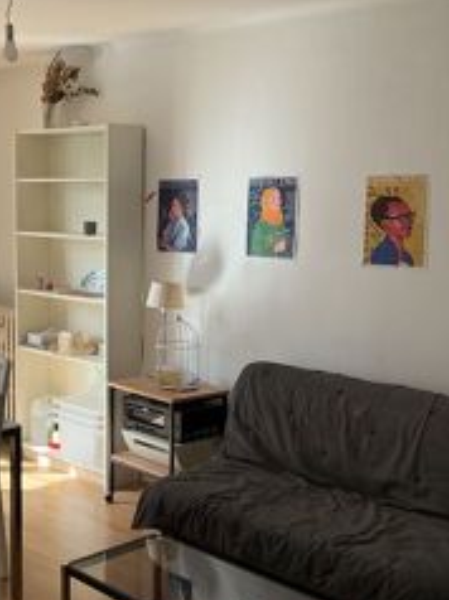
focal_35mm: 52
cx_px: 48
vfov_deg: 36.8
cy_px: 284
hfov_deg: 27.0
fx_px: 901
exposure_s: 1/100
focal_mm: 3
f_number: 1.8
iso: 20
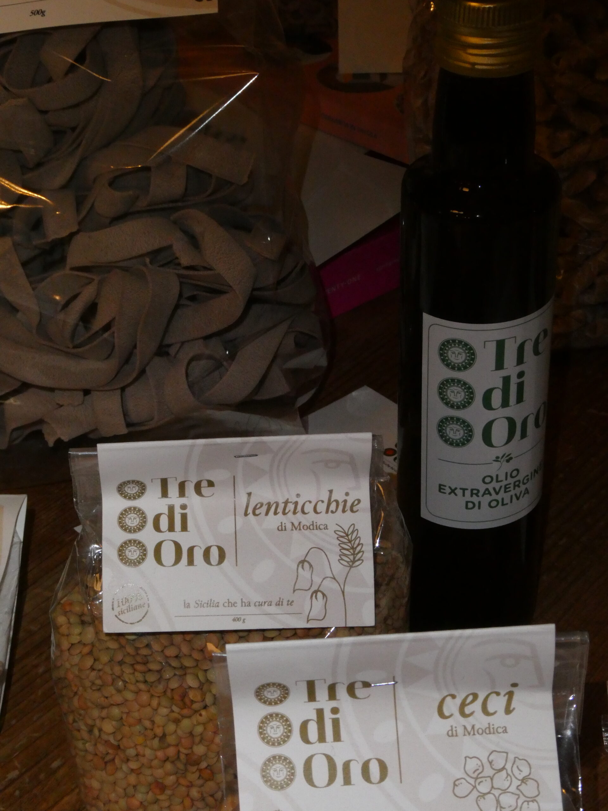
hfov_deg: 19.9
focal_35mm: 74
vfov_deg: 26.3
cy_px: 406
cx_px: 304
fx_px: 1733
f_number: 6.3
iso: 800
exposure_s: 1/60
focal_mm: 13.2
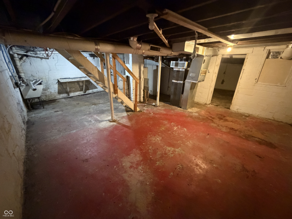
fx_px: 118
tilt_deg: -21.4
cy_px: 110
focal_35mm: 14
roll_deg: -0.6
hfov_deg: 102.1
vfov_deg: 85.7
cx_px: 146
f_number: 2.2
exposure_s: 1/40
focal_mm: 2.22
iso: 1600
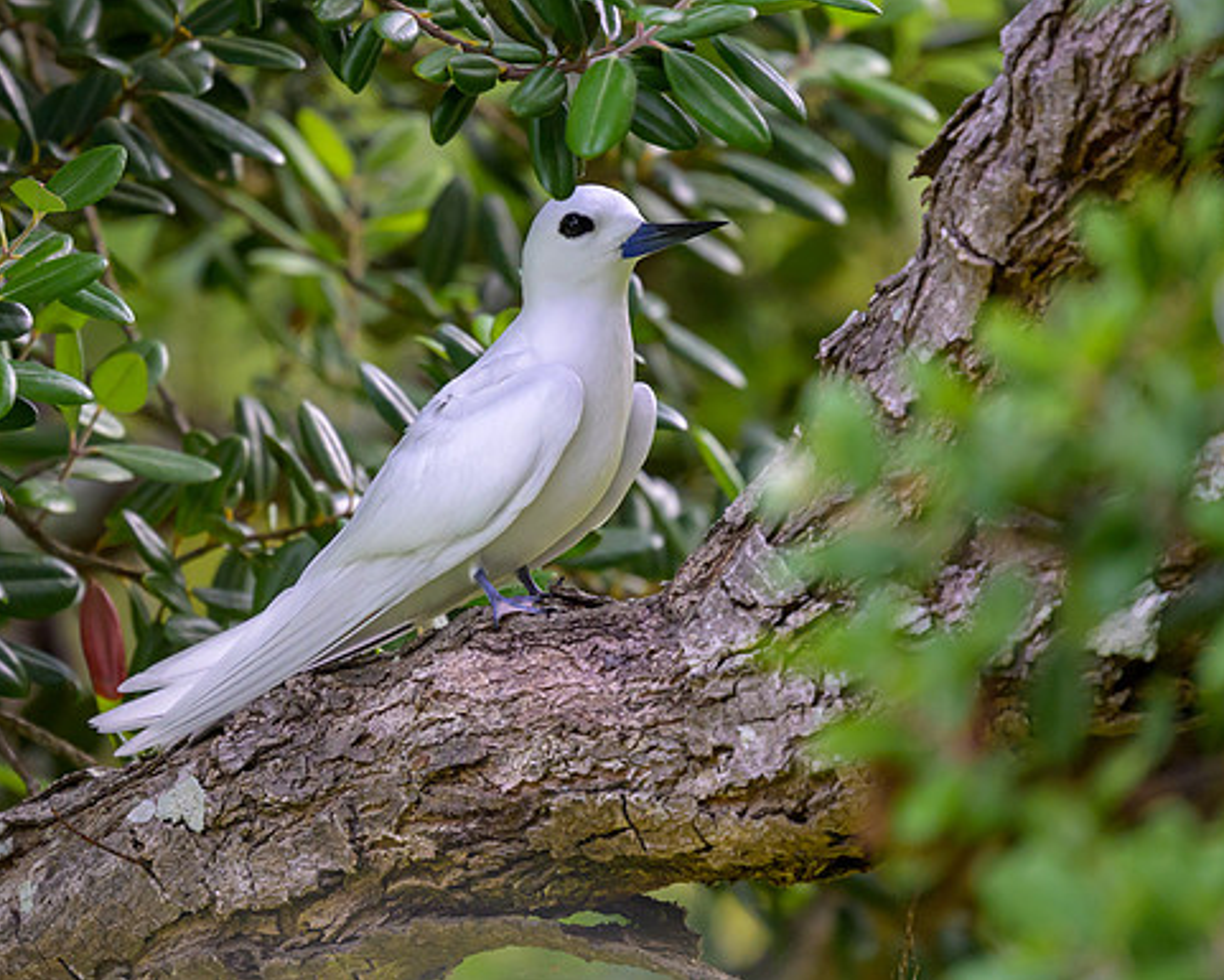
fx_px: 42791
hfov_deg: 1.6
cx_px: 510
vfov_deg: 1.3
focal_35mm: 1181
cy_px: 447
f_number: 4
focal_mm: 560
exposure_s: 1/400
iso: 800
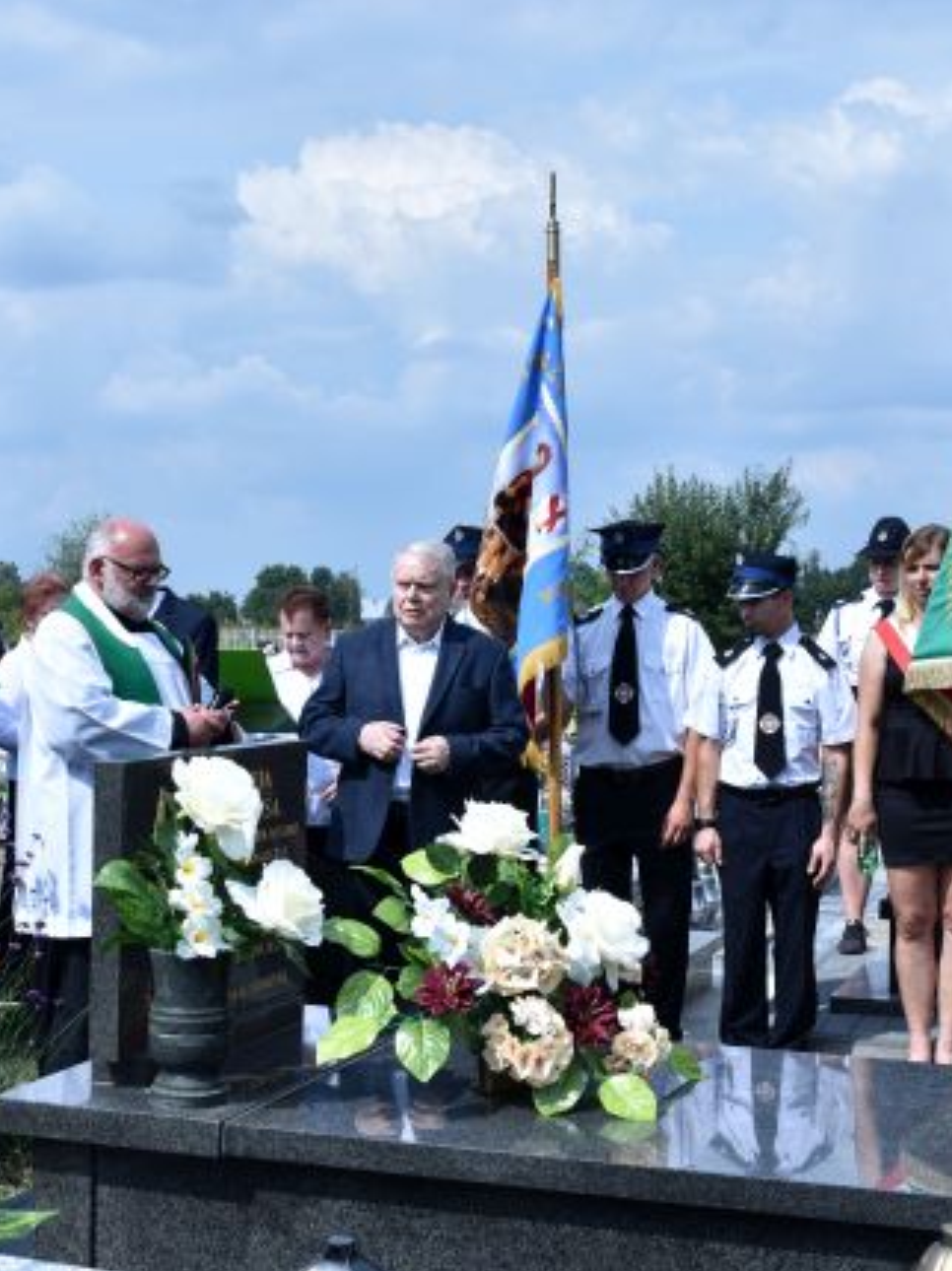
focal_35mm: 64
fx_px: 2349
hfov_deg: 22.9
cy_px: 636
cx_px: 381
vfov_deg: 30.3
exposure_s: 1/100
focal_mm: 44
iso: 100
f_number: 13
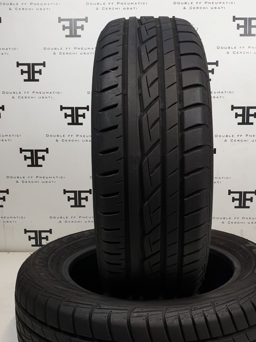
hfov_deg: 35.9
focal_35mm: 40
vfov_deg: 46.8
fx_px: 394
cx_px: 146
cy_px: 181
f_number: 2.4
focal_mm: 4.3
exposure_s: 1/50
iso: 80
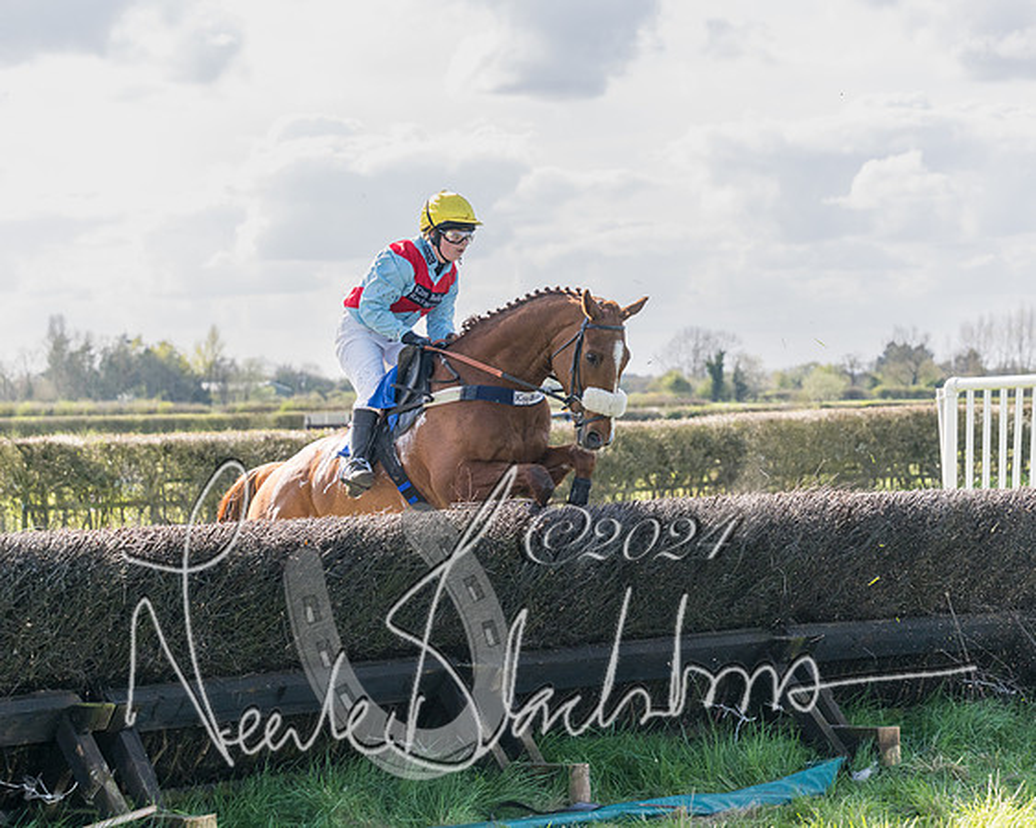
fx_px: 3053
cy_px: 371
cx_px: 547
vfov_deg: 15.4
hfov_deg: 19.3
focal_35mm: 100
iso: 400
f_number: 4
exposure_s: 1/2000
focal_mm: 70
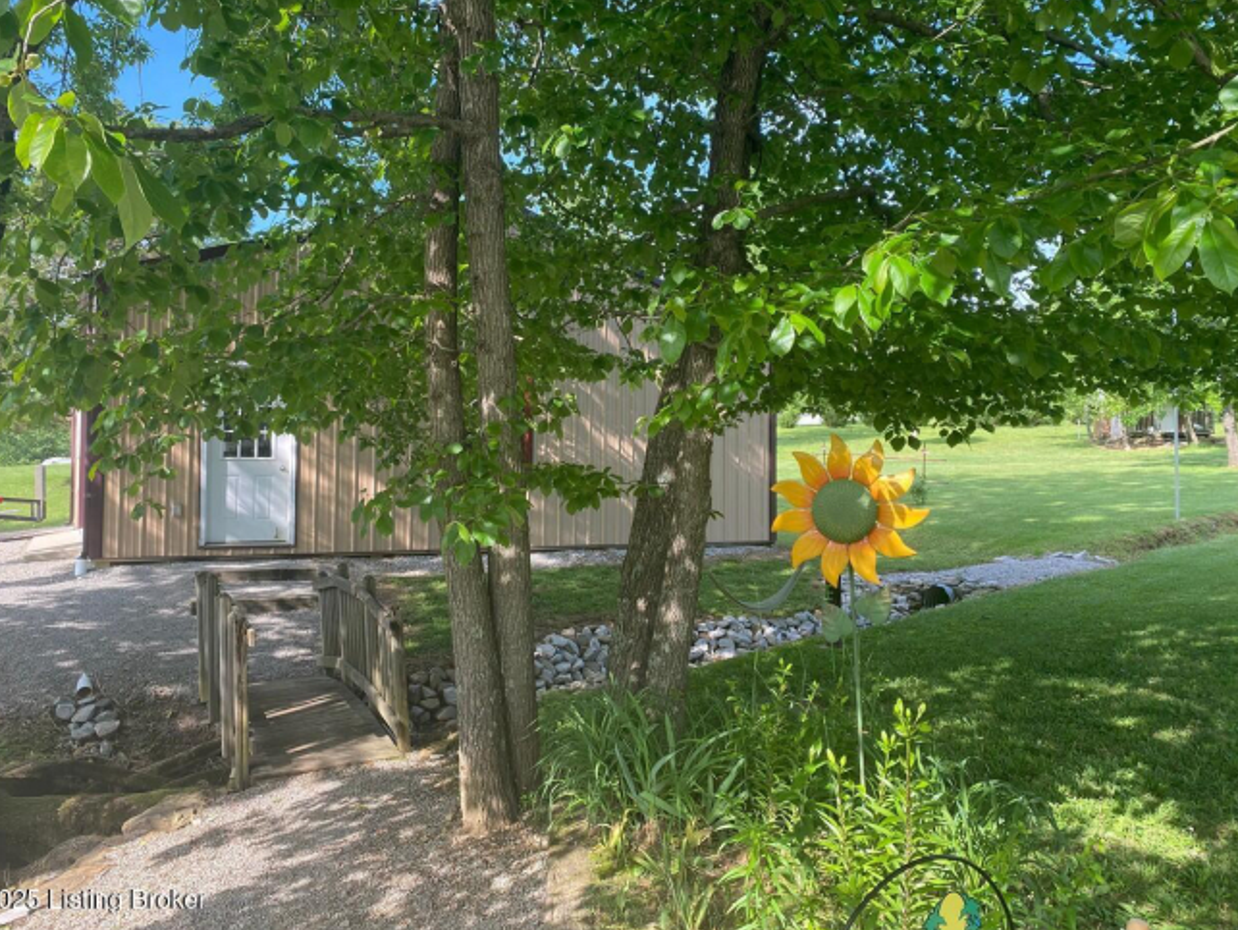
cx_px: 601
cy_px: 459
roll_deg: -0.5
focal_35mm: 27
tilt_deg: +1.3
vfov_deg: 51.4
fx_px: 966
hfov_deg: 65.3
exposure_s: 1/292
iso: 32
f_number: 1.8
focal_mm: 4.25
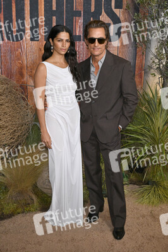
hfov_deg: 31.8
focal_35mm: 42
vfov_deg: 46.4
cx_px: 84
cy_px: 126
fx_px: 294
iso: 1000
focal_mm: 42
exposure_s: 1/250
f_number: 7.1
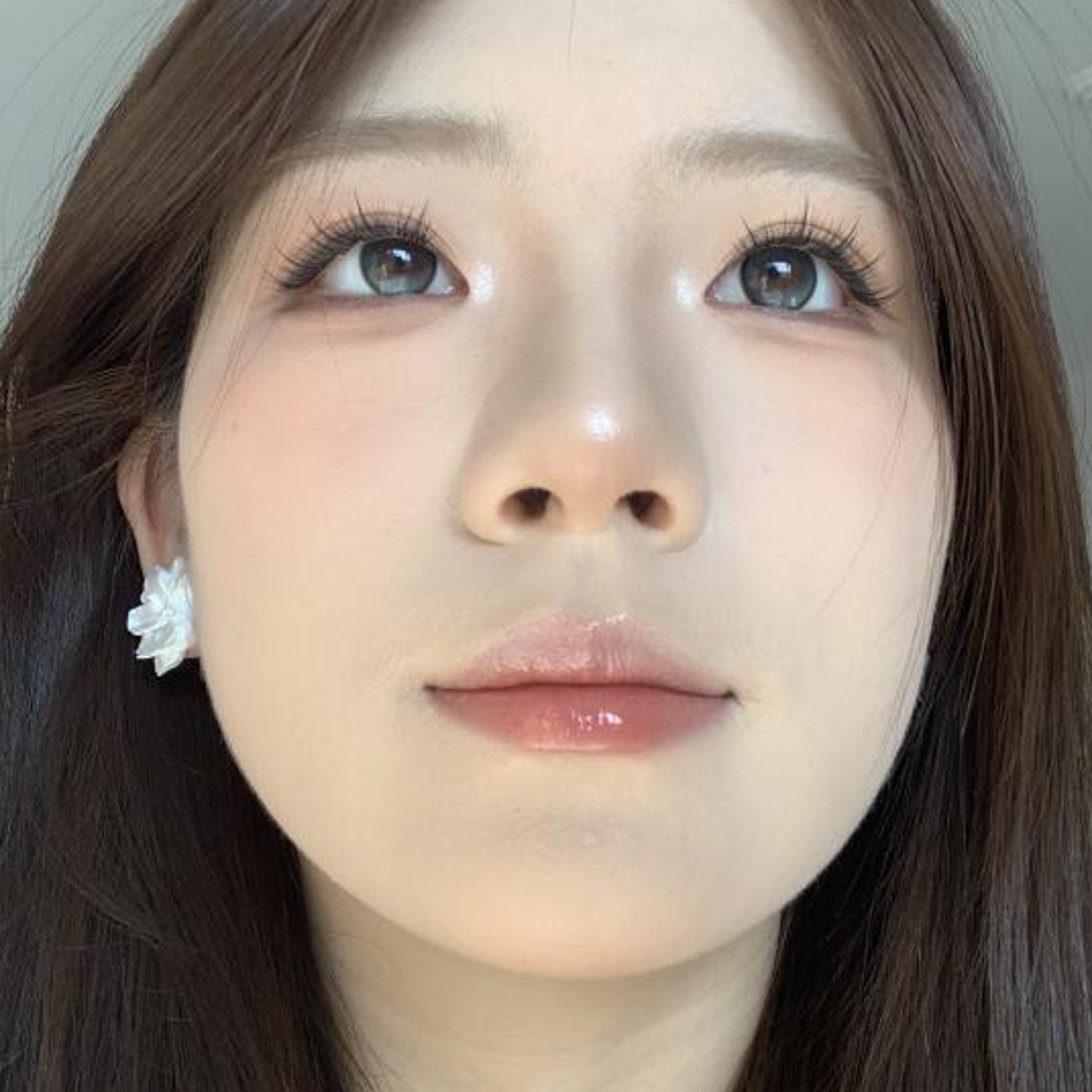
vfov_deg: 43.8
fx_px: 1356
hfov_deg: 43.9
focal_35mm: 38
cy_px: 509
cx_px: 548
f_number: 2.2
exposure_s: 1/121
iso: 32
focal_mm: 2.87
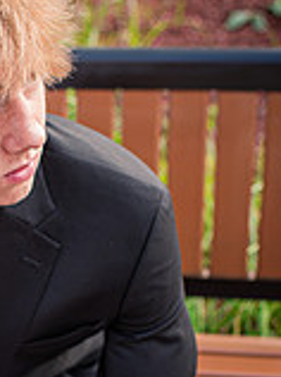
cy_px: 396
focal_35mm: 96
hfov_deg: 15.0
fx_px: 1042
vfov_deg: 19.7
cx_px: -29
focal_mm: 35
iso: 250
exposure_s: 1/160
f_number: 2.8
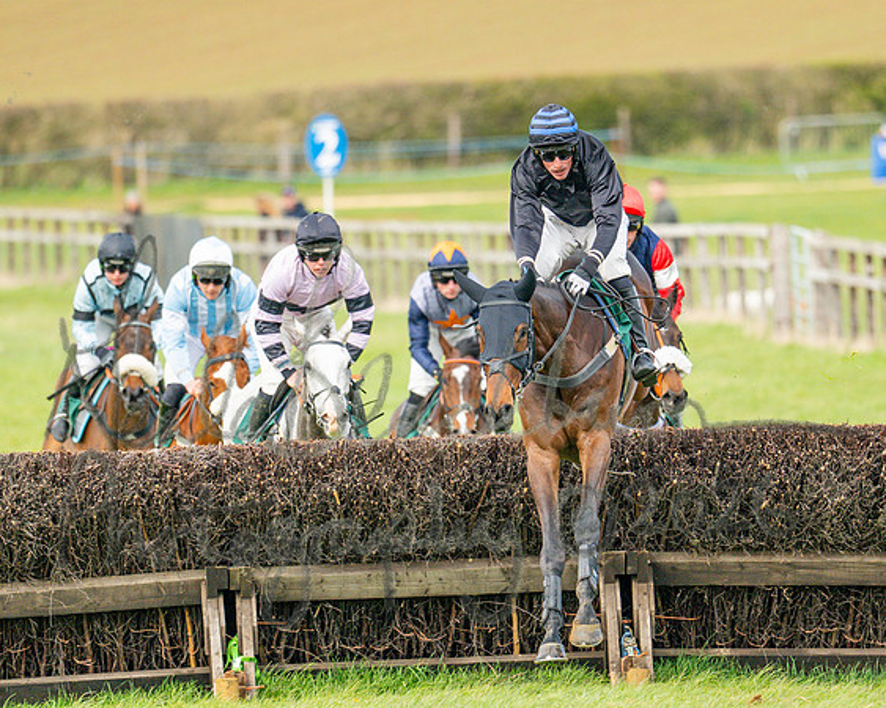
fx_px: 21770
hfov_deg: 2.3
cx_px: 654
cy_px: 273
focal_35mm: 831
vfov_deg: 1.9
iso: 400
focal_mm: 400
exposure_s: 1/1250
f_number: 4.5
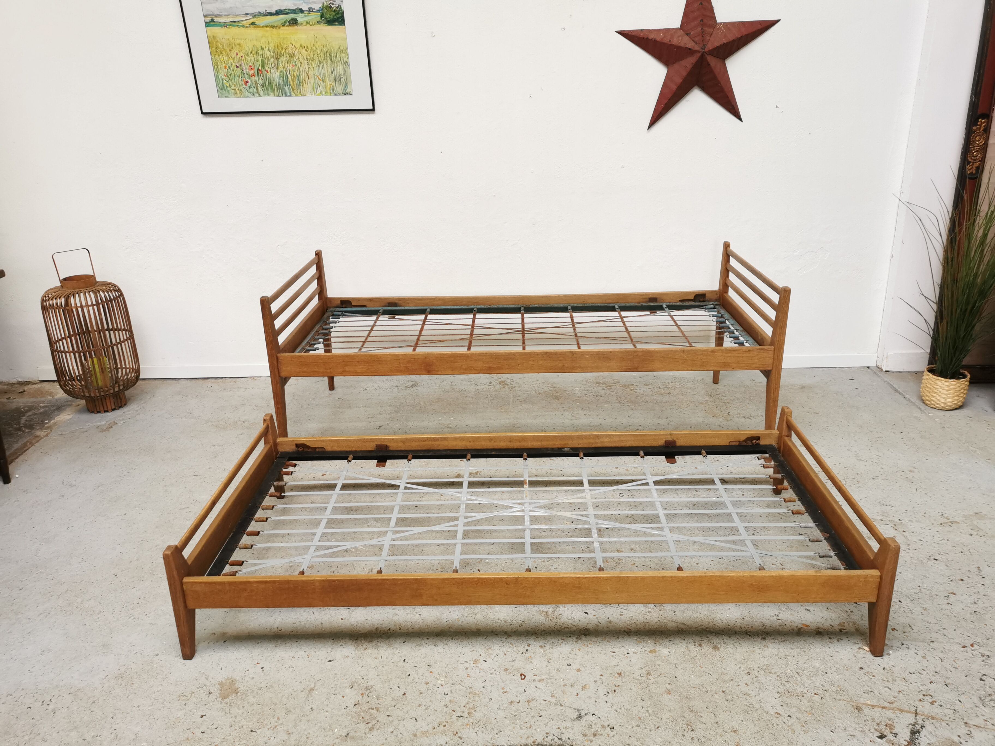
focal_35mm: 27
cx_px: 498
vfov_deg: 51.4
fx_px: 776
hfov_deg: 65.3
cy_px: 373
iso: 125
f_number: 1.8
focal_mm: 5.58
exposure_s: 1/50
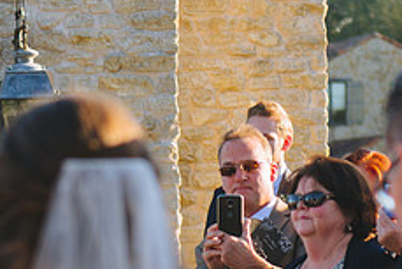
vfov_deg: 4.4
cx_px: -142
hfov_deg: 6.5
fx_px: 3520
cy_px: 226
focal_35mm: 315
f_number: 3.5
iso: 100
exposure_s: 1/640
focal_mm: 70
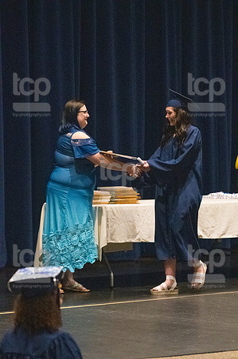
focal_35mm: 174
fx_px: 1729
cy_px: 180
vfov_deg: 11.8
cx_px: 119
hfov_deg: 7.9
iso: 10000
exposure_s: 1/400
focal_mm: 116
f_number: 3.2
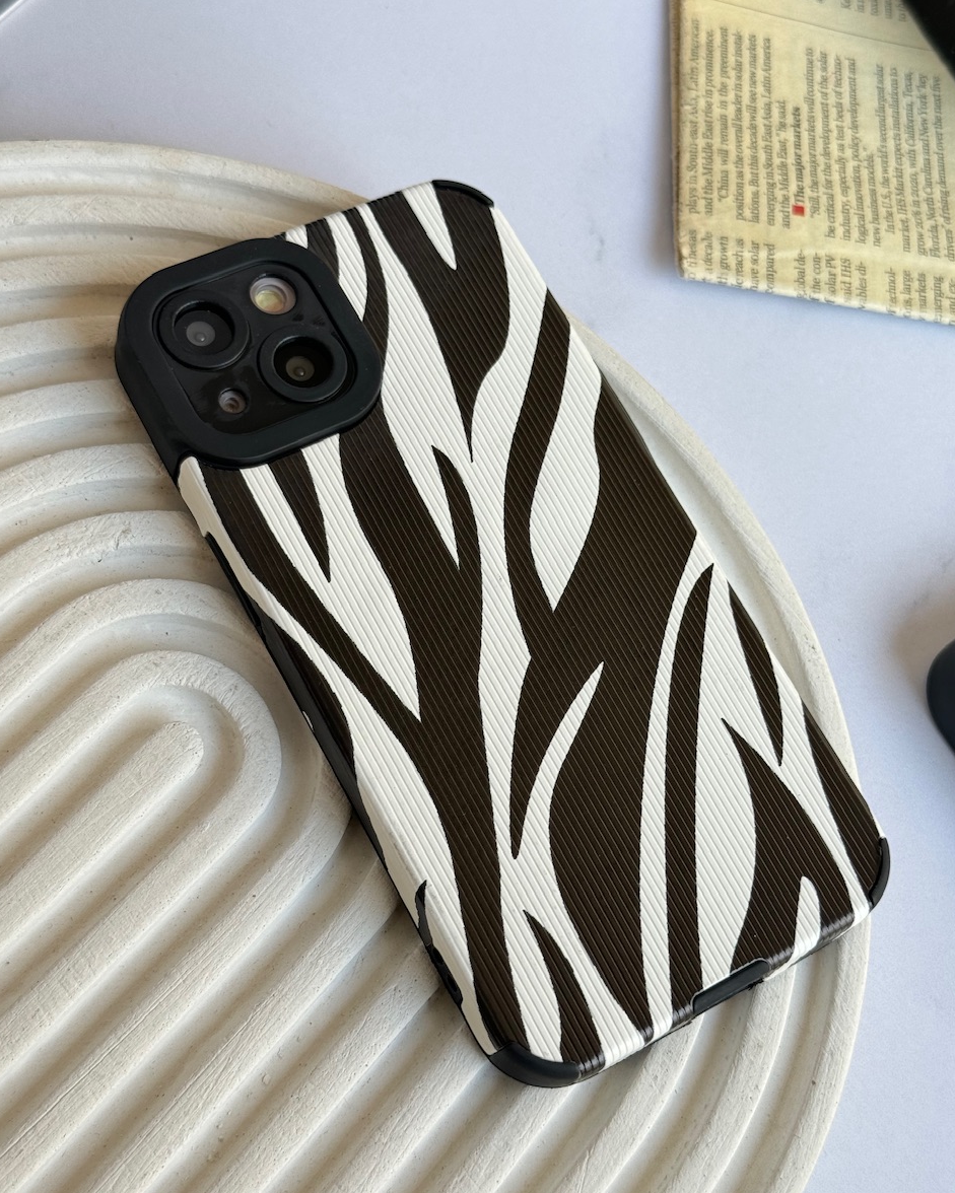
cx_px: 477
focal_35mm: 51
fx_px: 1802
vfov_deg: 36.7
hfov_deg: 29.7
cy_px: 599
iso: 100
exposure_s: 1/116
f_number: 1.78
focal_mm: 6.76
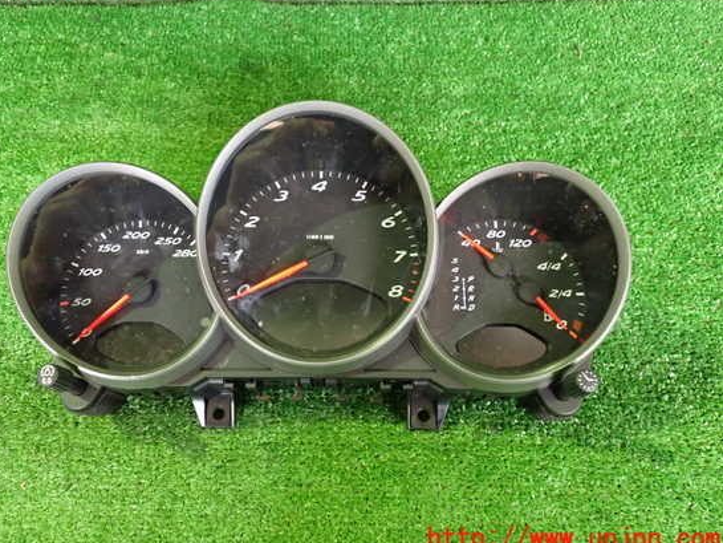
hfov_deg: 55.3
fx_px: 689
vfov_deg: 42.9
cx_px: 329
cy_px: 258
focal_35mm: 33
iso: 800
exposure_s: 1/25
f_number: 2.3
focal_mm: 5.4
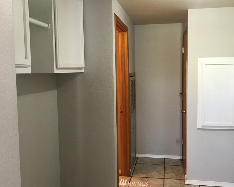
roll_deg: +0.7
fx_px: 222
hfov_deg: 55.4
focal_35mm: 32
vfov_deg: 45.8
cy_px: 90
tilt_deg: -4.1
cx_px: 134
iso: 50
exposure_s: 1/15
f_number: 1.8
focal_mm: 3.99
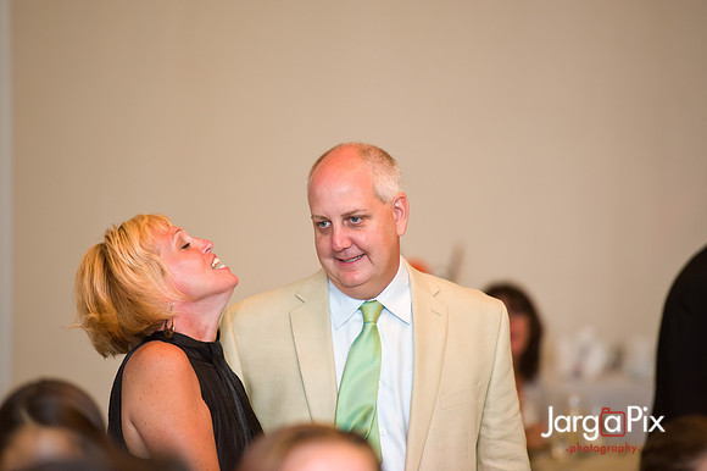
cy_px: 236
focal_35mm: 200
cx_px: 354
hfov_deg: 10.3
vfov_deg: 6.9
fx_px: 3925
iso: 1600
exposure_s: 1/125
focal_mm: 200
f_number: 3.2
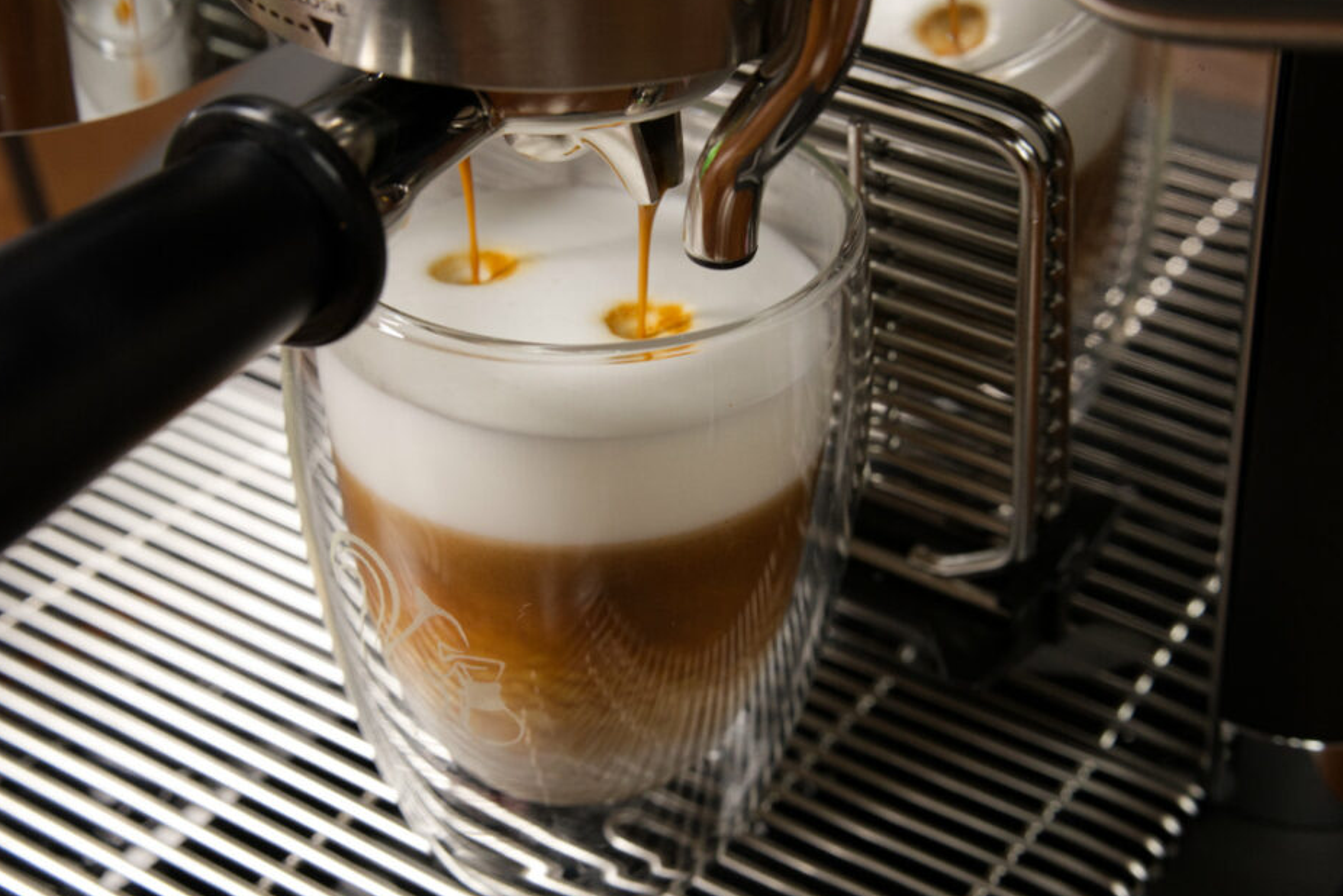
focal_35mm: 63
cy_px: 450
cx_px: 644
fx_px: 2351
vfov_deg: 21.6
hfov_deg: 31.9
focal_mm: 57
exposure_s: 1/100
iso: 2500
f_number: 8
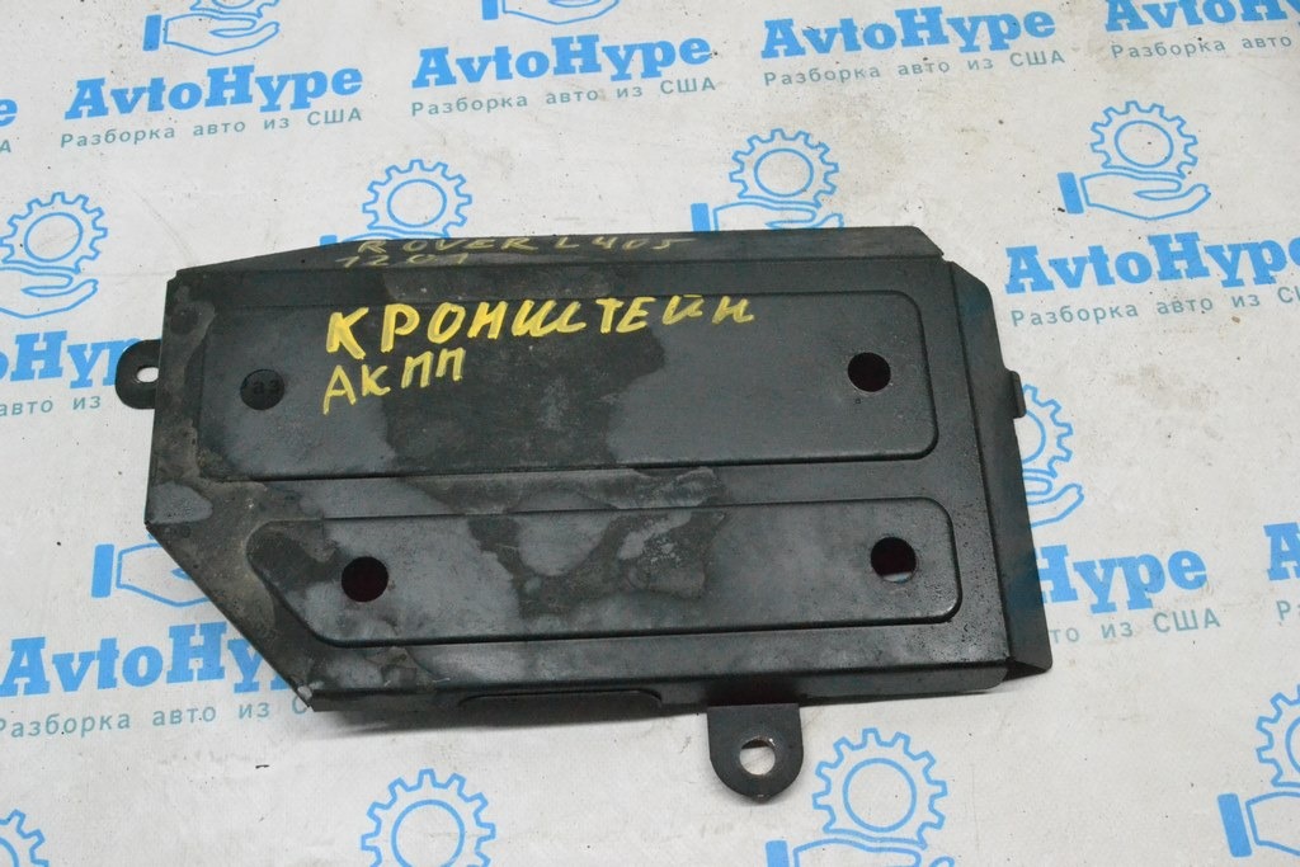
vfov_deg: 36.9
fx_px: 1300
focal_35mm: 36
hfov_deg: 53.1
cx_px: 650
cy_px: 434
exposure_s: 1/160
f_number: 11
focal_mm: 24
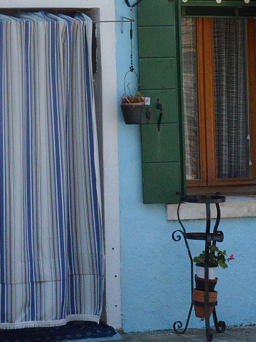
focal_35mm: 163
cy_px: -37
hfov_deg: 9.1
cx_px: 17
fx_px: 1603
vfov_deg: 12.0
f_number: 11
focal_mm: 35
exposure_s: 1/1000
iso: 1600
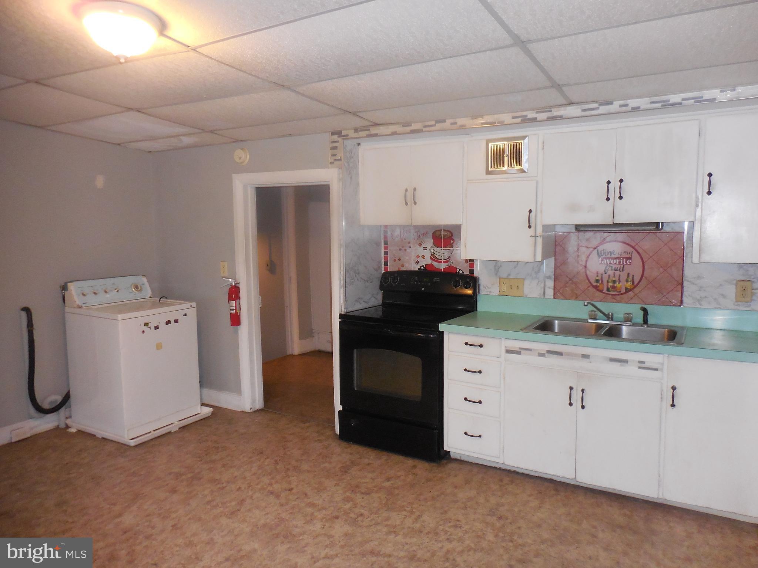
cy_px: 284
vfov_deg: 54.9
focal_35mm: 25
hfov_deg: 69.4
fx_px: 547
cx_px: 379
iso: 500
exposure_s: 1/25
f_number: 3.7
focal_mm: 4.5
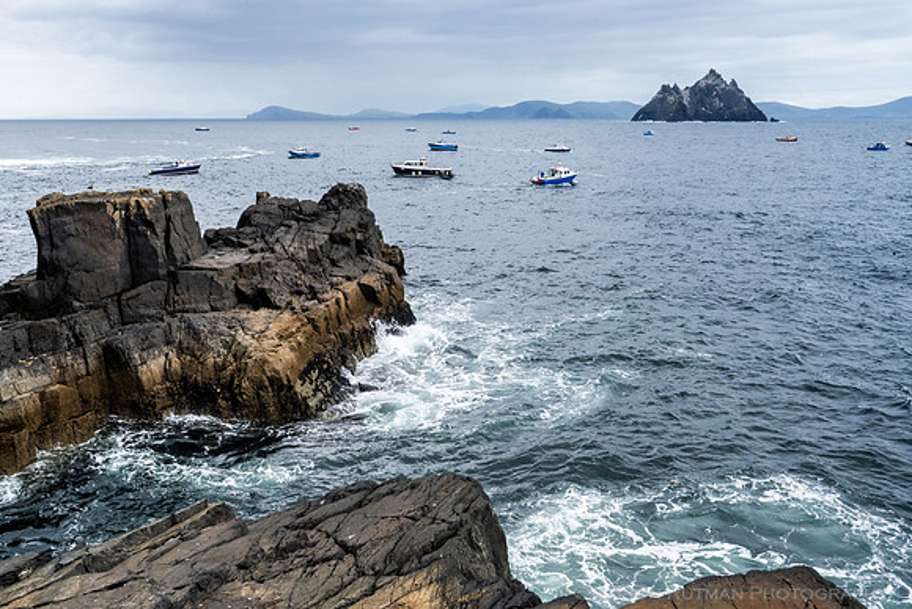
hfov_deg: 63.0
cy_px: 304
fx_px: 745
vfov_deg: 44.4
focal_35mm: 29
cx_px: 456
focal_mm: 29
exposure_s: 1/100
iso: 1250
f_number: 22
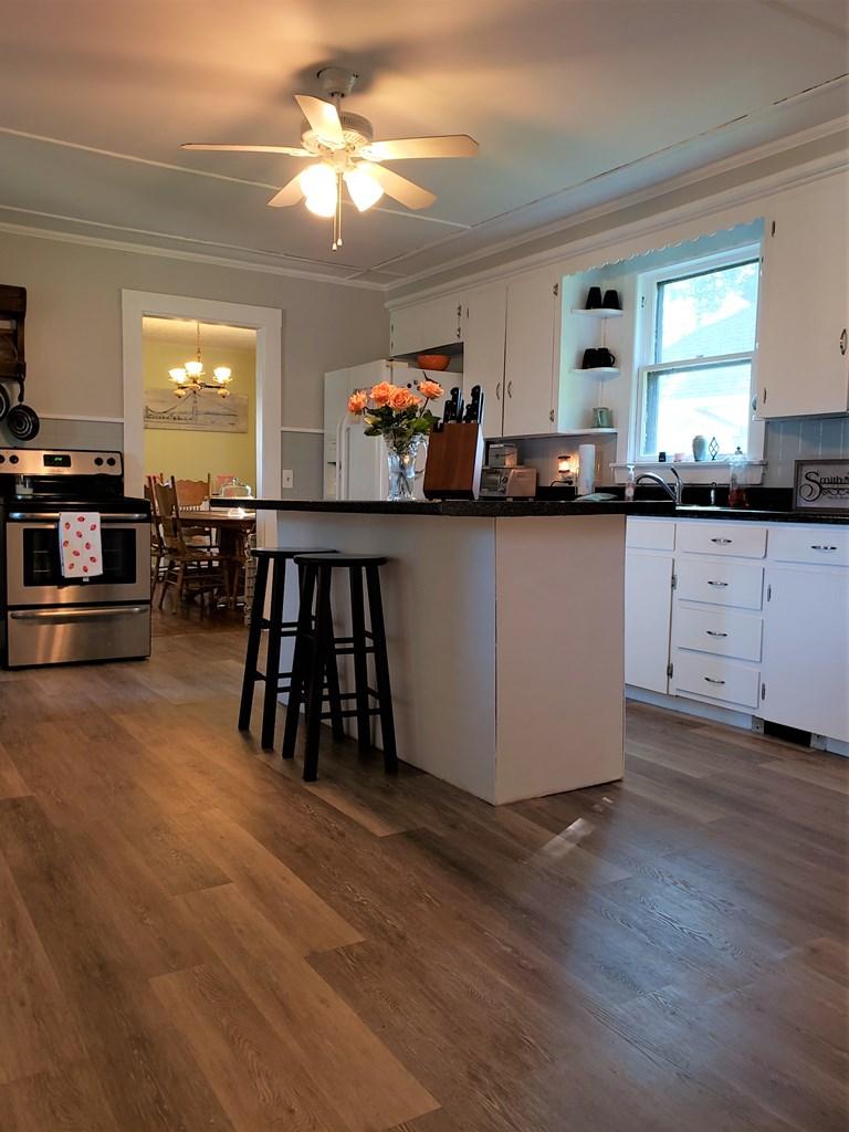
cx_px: 424
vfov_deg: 67.3
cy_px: 566
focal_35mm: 26
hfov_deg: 53.1
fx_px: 850
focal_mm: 4.3
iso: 200
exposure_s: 1/60
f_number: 2.4
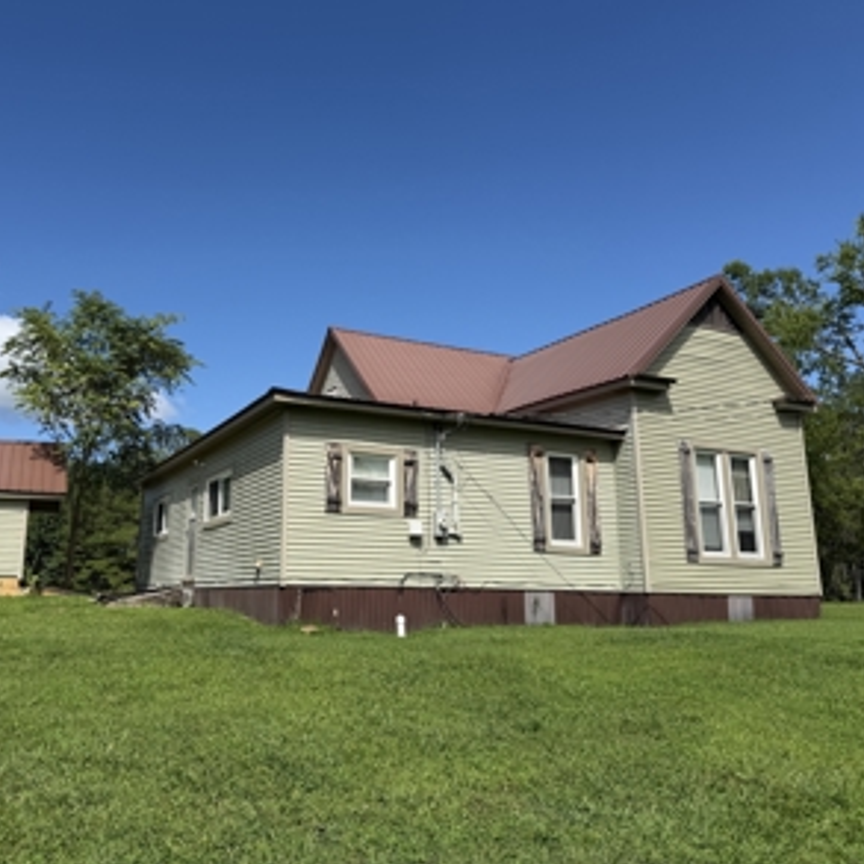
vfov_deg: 55.6
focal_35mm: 29
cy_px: 425
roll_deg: -0.2
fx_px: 819
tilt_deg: +12.6
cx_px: 345
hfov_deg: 55.2
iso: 80
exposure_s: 1/5714
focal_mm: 6.76
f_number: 1.78
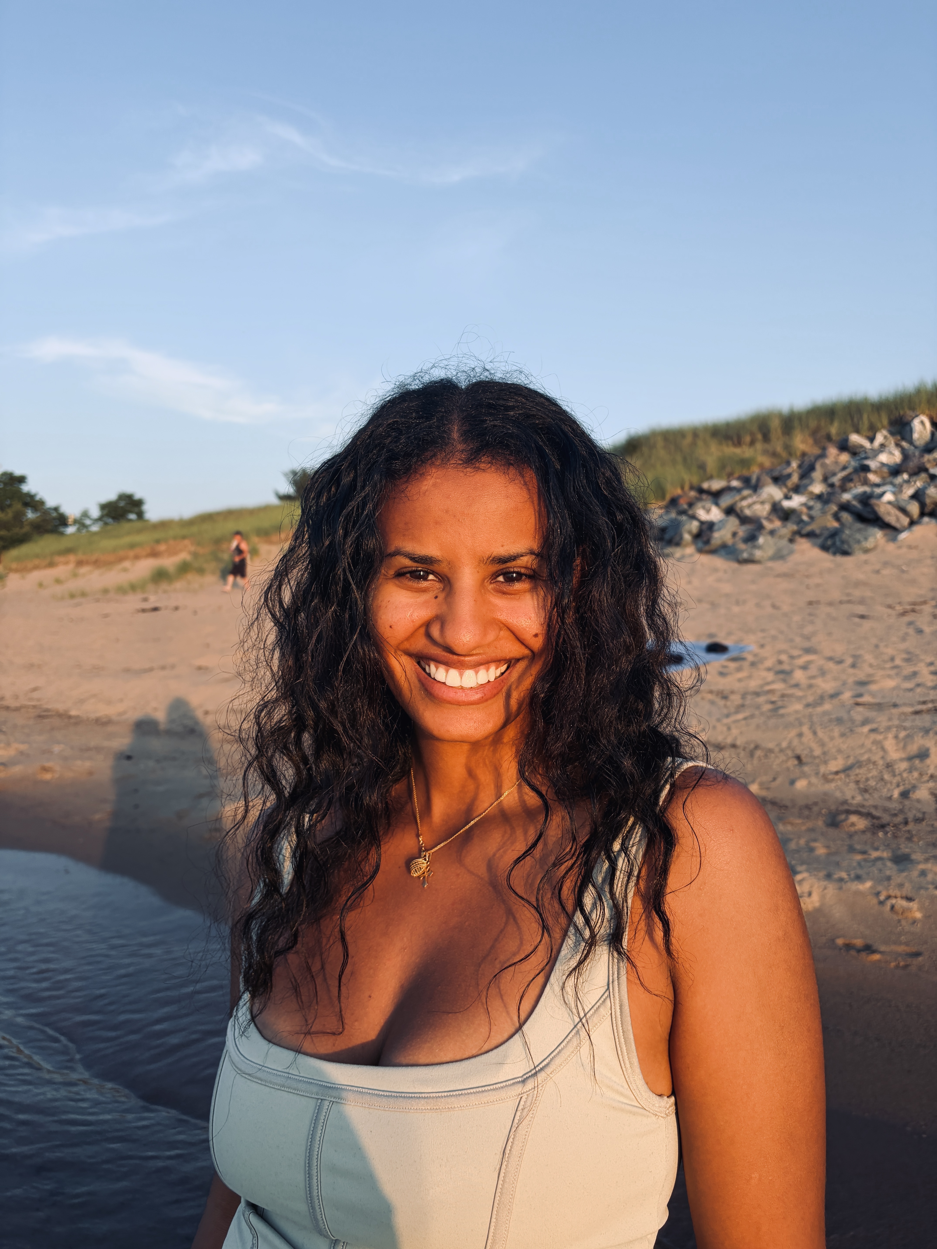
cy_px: 624
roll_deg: +0.3
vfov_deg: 67.3
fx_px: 938
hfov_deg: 53.1
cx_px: 468
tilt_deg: -1.3
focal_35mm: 26
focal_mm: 5.96
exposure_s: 1/701
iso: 50
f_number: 1.6
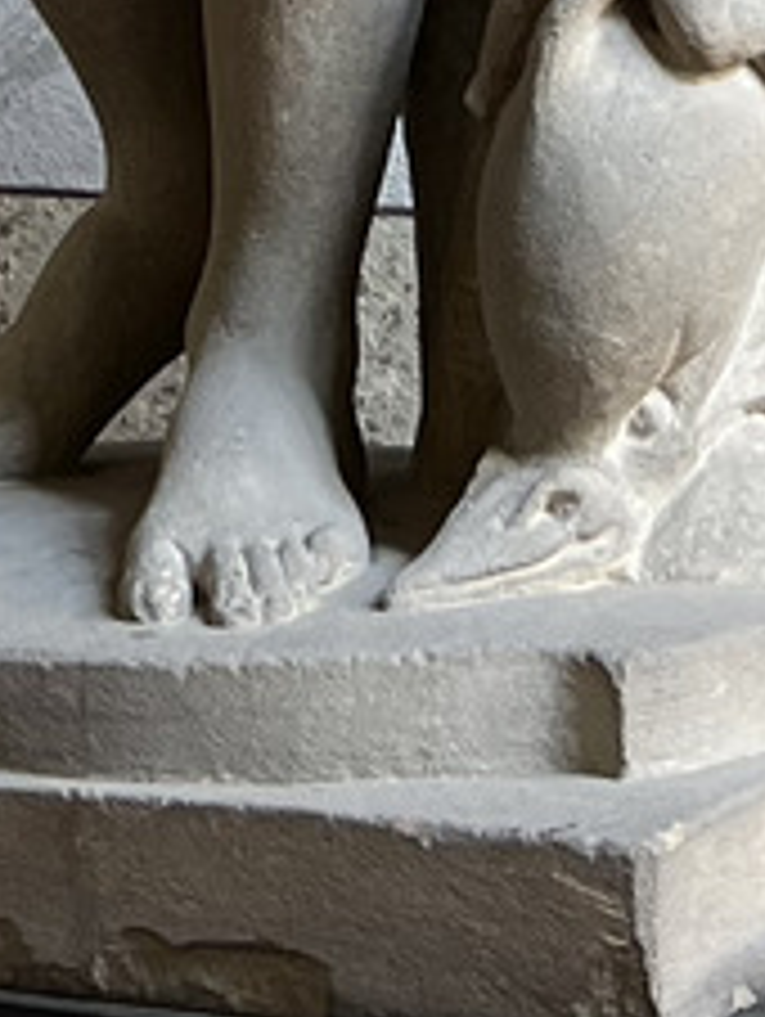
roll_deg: +0.7
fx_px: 5412
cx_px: -9
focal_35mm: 184
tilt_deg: +6.4
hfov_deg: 8.0
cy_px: -1102
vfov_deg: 9.9
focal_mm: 5.7
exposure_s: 1/100
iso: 100
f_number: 1.5
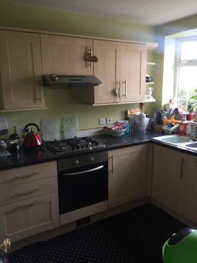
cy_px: 132
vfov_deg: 61.6
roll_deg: +0.3
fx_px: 220
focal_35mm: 29
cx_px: 98
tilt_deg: -11.8
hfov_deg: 48.2
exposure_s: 1/33
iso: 80
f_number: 2.2
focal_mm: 4.15
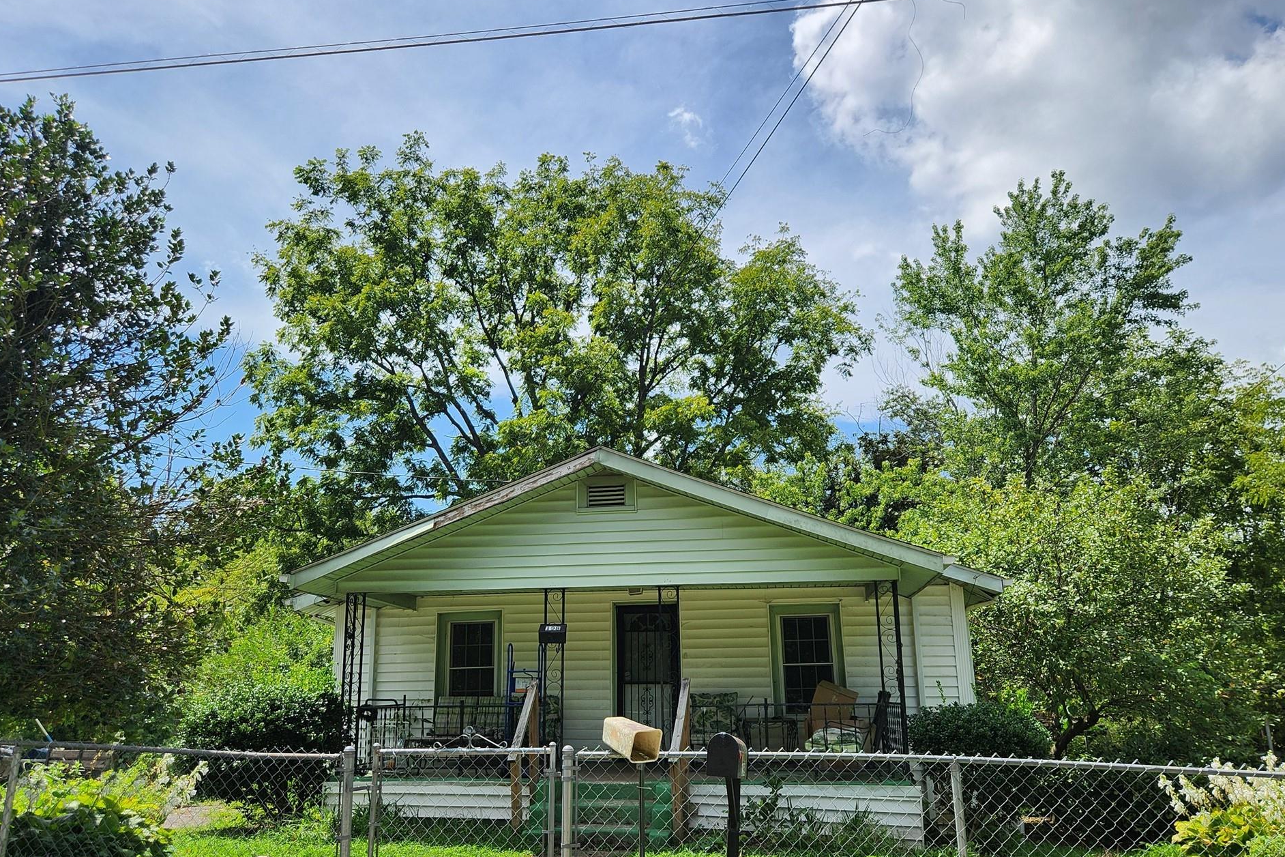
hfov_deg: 69.4
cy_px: 503
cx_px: 625
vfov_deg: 49.3
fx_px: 928
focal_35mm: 26
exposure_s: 1/1728
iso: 20
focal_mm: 5.4
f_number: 1.8
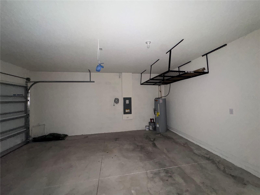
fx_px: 105
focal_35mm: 14
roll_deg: +0.7
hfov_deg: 102.1
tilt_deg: -0.2
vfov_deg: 85.7
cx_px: 130
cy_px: 98
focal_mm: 2.22
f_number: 2.2
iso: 500
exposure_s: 1/25
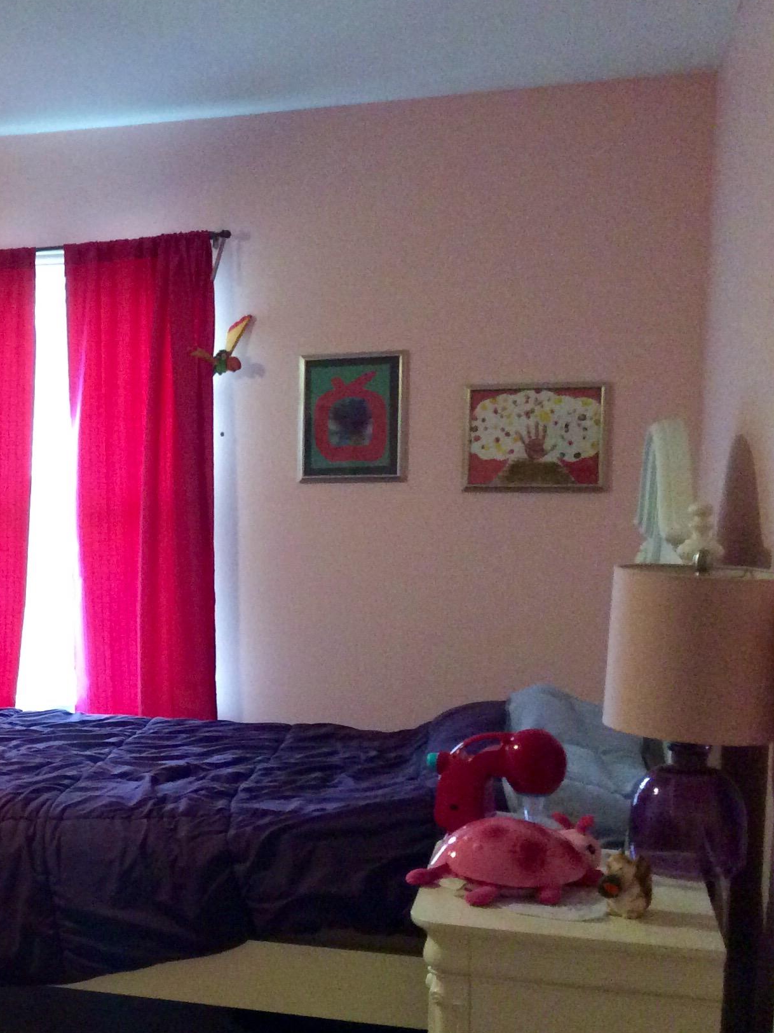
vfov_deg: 37.4
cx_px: -45
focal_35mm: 51
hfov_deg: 26.6
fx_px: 1520
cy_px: 608
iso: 320
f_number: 2.4
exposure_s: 1/24
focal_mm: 3.3
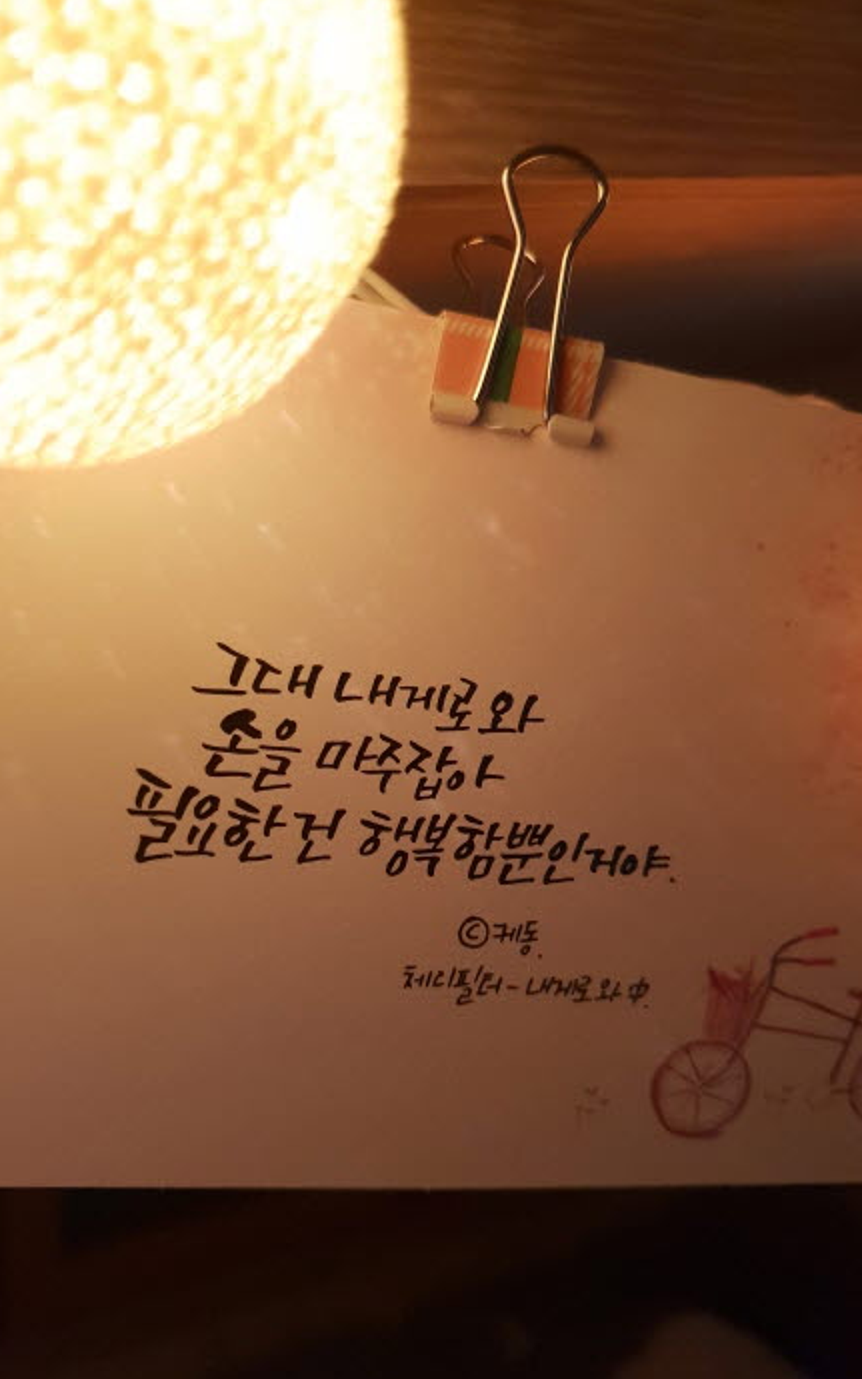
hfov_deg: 44.5
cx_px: 475
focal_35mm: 28
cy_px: 695
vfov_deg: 66.5
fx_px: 1052
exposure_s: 1/40
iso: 320
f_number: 1.5
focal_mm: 4.3
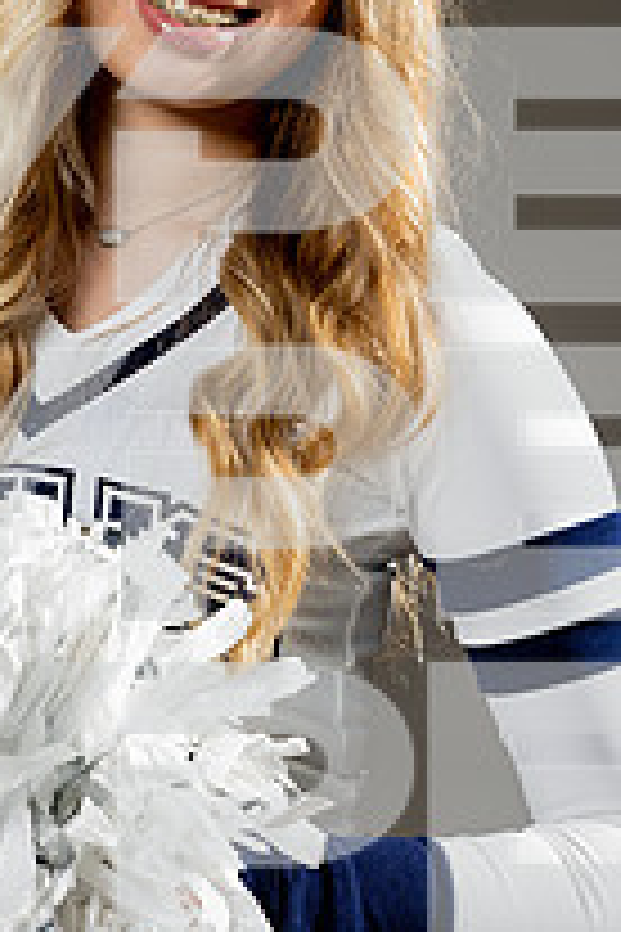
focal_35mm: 113
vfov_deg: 18.1
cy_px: 486
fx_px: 2924
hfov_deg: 12.0
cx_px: 72
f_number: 4.5
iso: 100
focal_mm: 52
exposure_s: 1/250
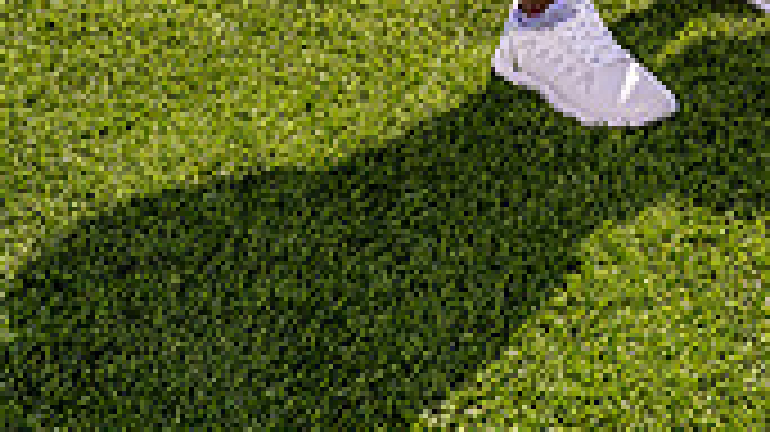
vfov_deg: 11.4
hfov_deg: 23.0
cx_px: 657
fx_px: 1857
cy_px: -540
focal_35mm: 91
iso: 100
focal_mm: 33
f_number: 7.1
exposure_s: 1/250
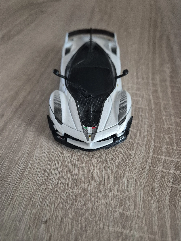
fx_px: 160
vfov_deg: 73.9
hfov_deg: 58.9
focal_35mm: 23
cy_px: 120
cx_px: 90
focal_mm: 5.4
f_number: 1.8
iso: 1250
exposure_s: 1/100
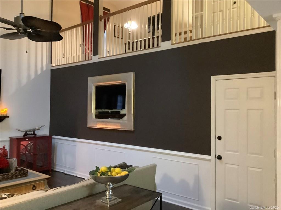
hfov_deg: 58.4
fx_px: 252
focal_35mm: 31
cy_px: 105
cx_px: 140
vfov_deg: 45.4
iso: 640
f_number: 2.4
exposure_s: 1/20
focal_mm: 3.3
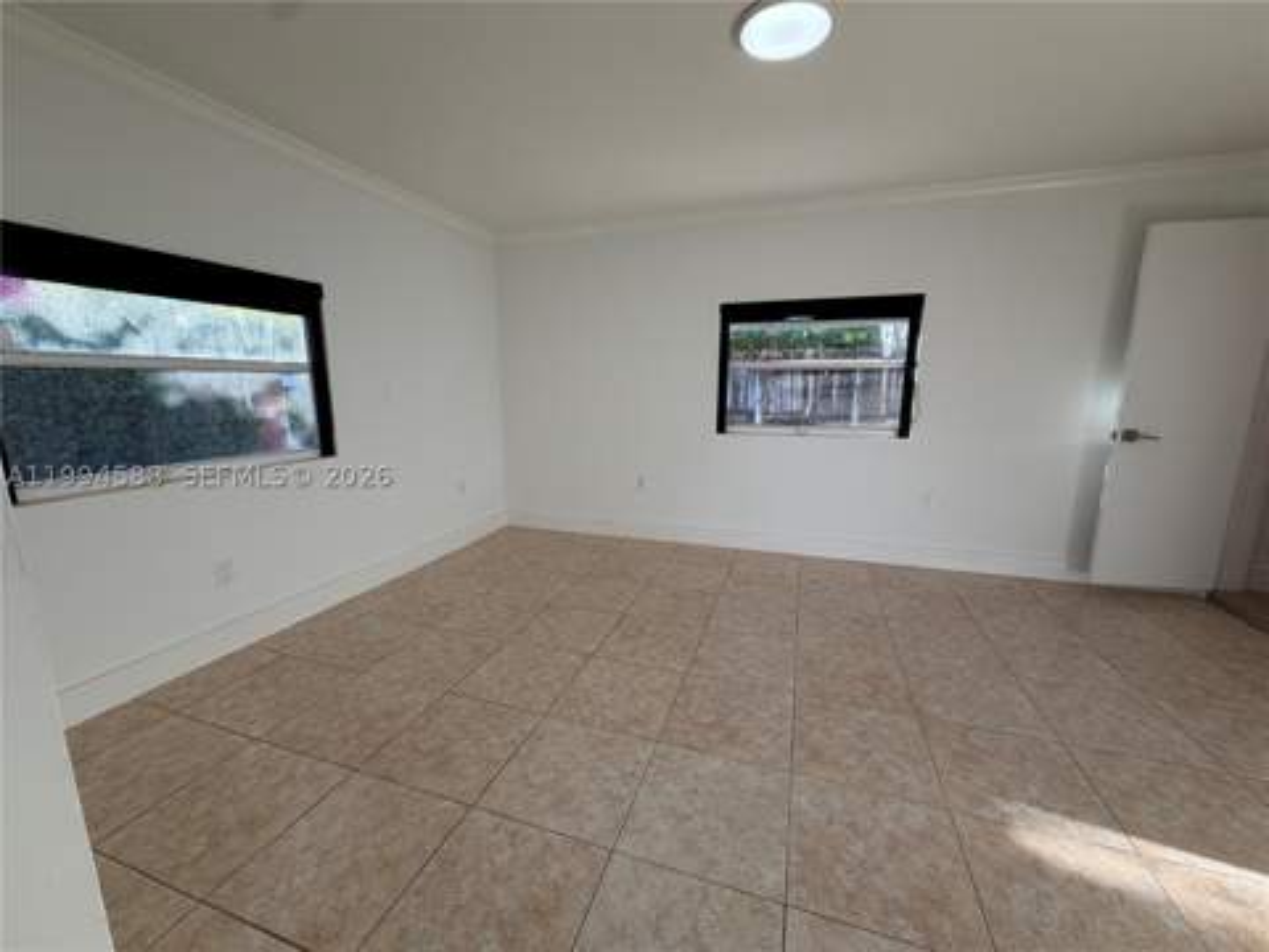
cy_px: 476
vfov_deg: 85.7
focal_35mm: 14
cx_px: 634
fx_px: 513
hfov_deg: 102.1
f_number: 2.2
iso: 80
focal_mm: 2.22
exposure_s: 1/120
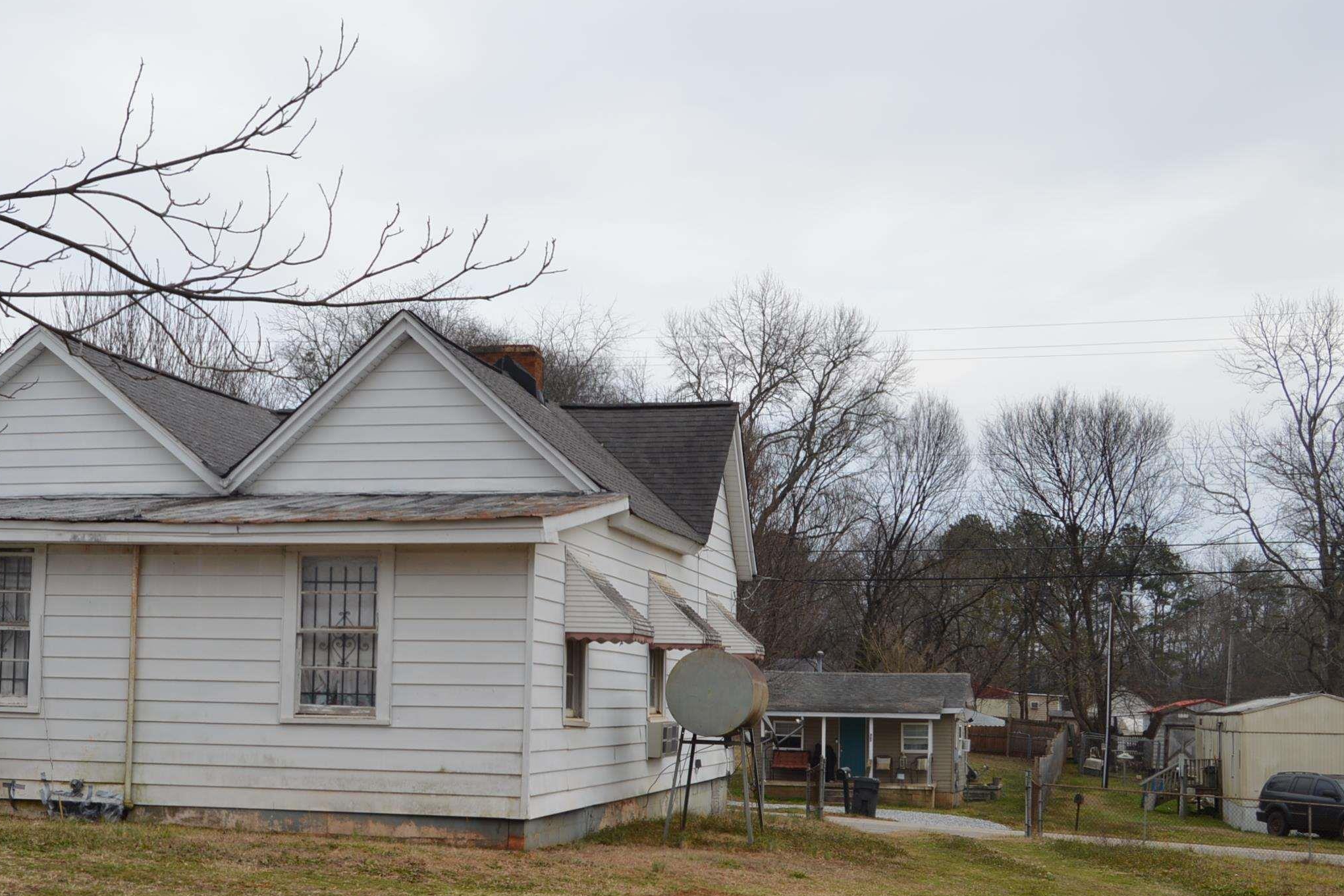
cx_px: 402
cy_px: 582
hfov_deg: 36.9
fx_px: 1979
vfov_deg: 25.4
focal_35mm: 53
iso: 100
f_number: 8
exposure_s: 1/250
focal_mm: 24
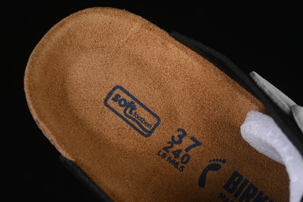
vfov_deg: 18.2
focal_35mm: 75
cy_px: 101
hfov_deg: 27.0
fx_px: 631
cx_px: 152
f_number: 6.3
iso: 160
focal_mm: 50
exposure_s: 1/50
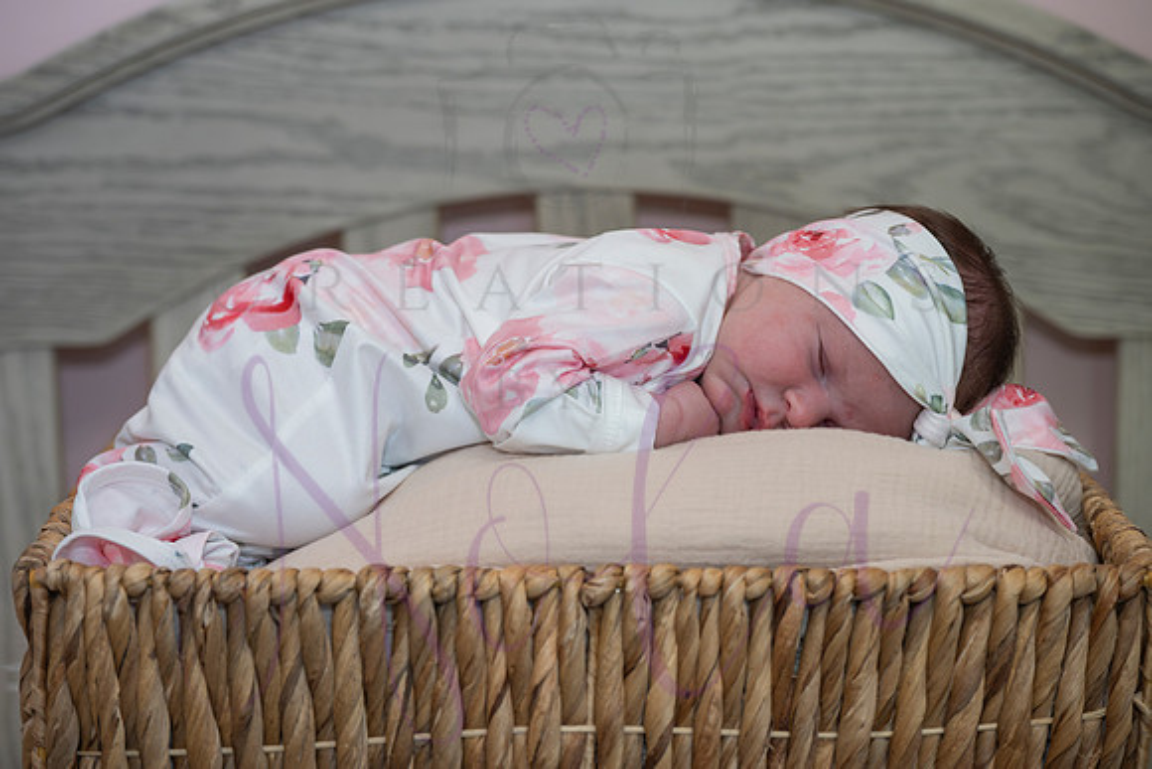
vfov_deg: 17.5
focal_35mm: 78
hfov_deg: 25.9
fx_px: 2503
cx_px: 562
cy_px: 375
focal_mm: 75
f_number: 4
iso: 800
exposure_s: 1/320
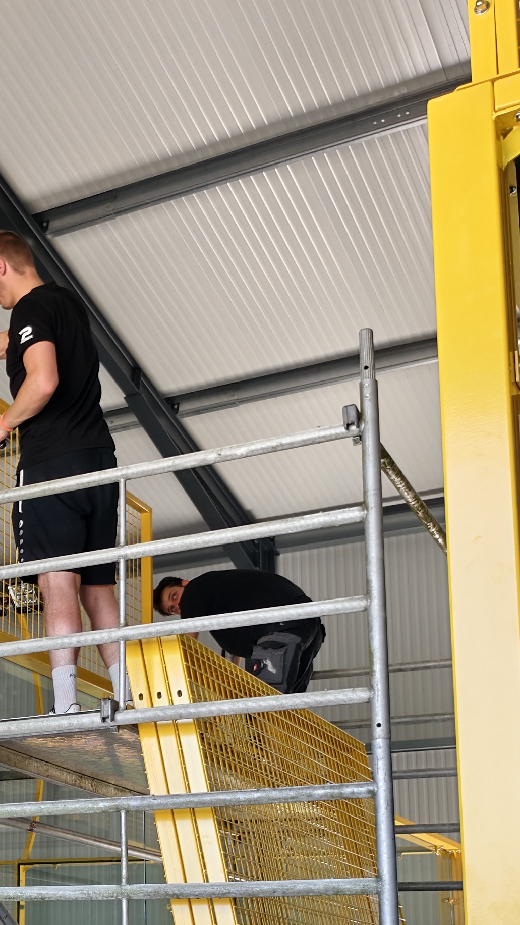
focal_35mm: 56
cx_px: -87
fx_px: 1373
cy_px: 688
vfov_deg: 36.4
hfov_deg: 20.2
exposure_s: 1/152
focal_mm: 5.6
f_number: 1.57
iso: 72
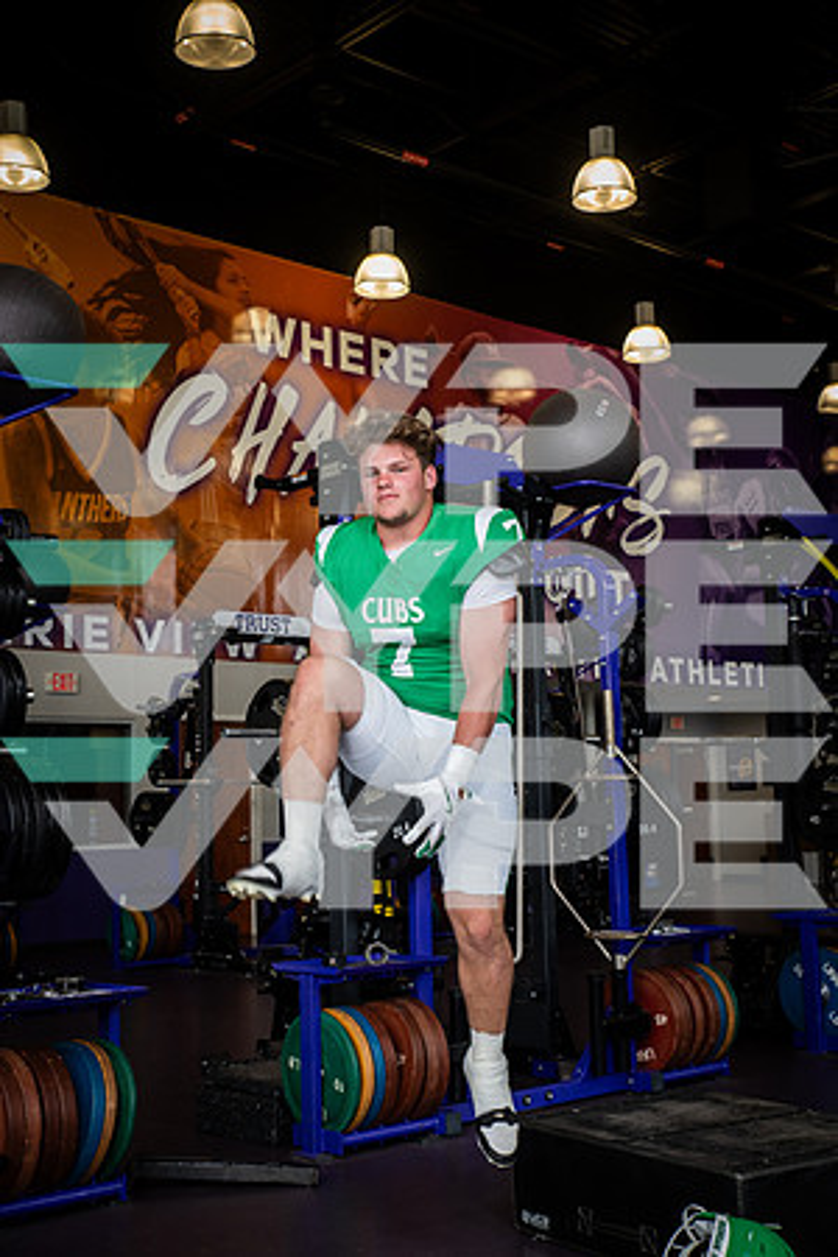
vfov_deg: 42.7
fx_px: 1606
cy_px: 628
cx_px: 419
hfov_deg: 29.2
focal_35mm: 46
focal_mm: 46
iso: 800
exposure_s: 1/250
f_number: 7.1
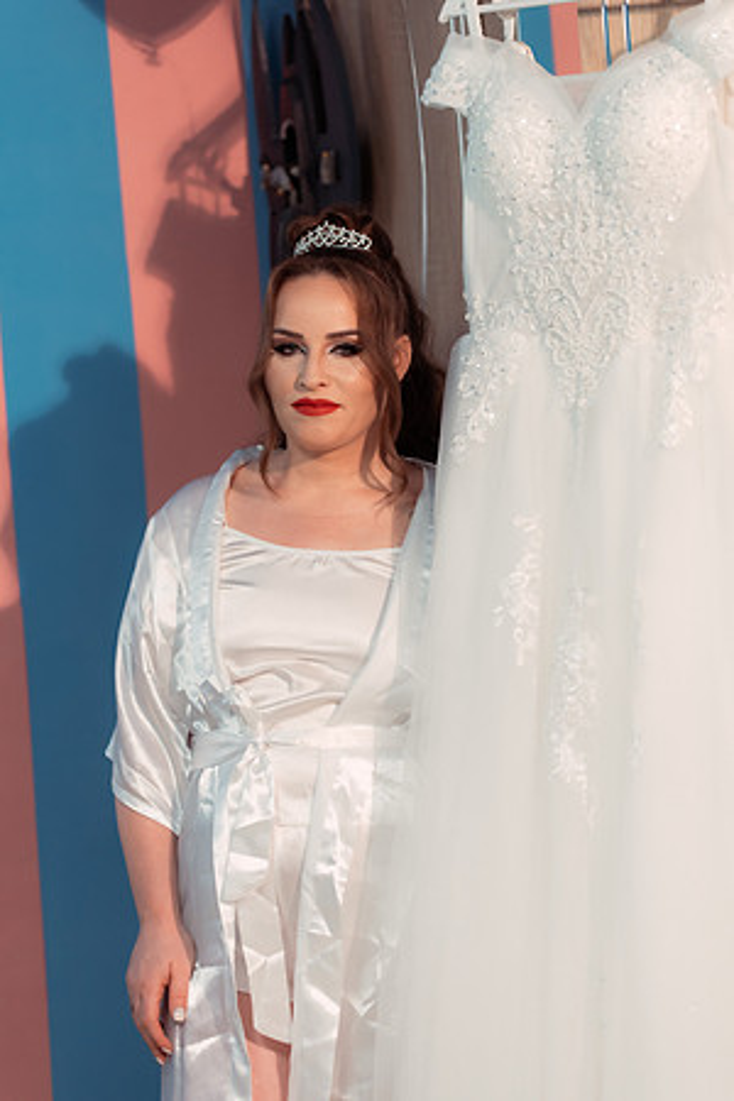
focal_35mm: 90
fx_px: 2752
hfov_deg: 15.2
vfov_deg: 22.6
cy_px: 550
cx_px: 367
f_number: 3
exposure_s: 1/200
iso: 1600
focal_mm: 90
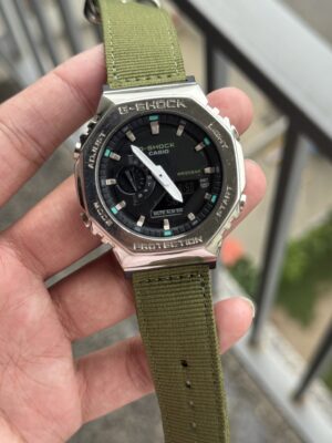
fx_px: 614
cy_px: 222
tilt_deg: -63.3
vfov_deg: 39.7
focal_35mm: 48
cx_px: 166
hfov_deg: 30.3
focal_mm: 6.76
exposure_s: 1/939
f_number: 1.78
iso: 64
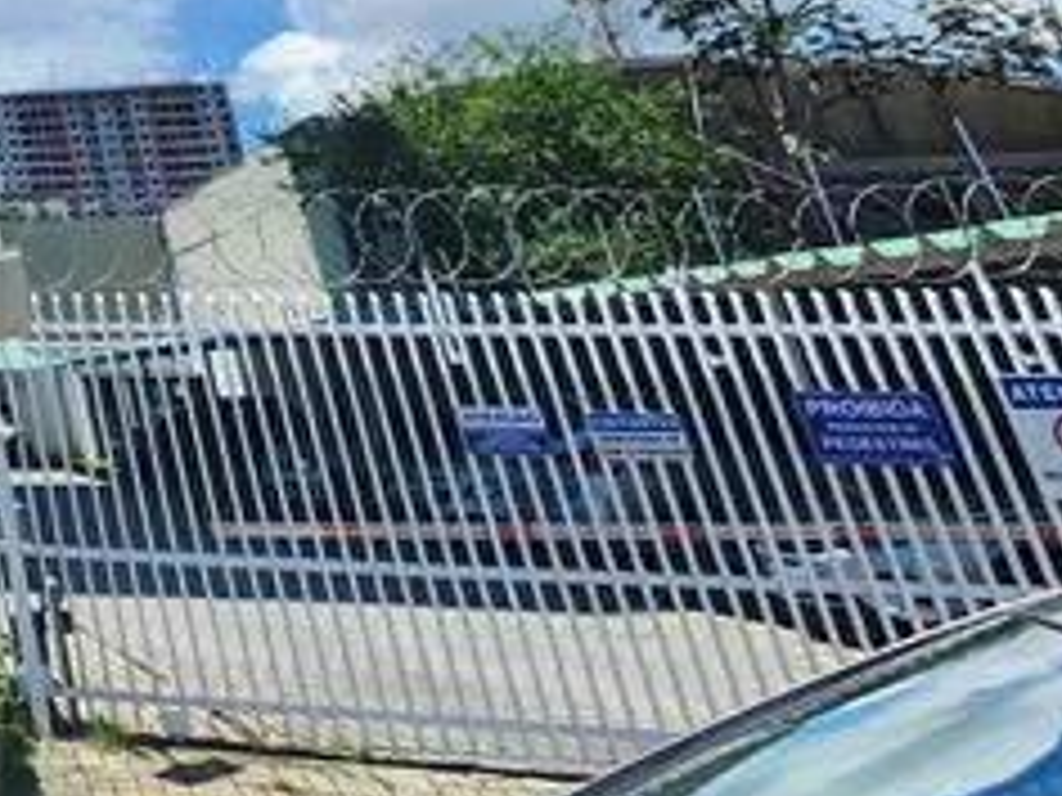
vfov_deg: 26.8
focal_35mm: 44
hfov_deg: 24.7
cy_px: -283
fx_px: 1350
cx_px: -724
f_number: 2.2
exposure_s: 1/1654
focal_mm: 2.2
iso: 50
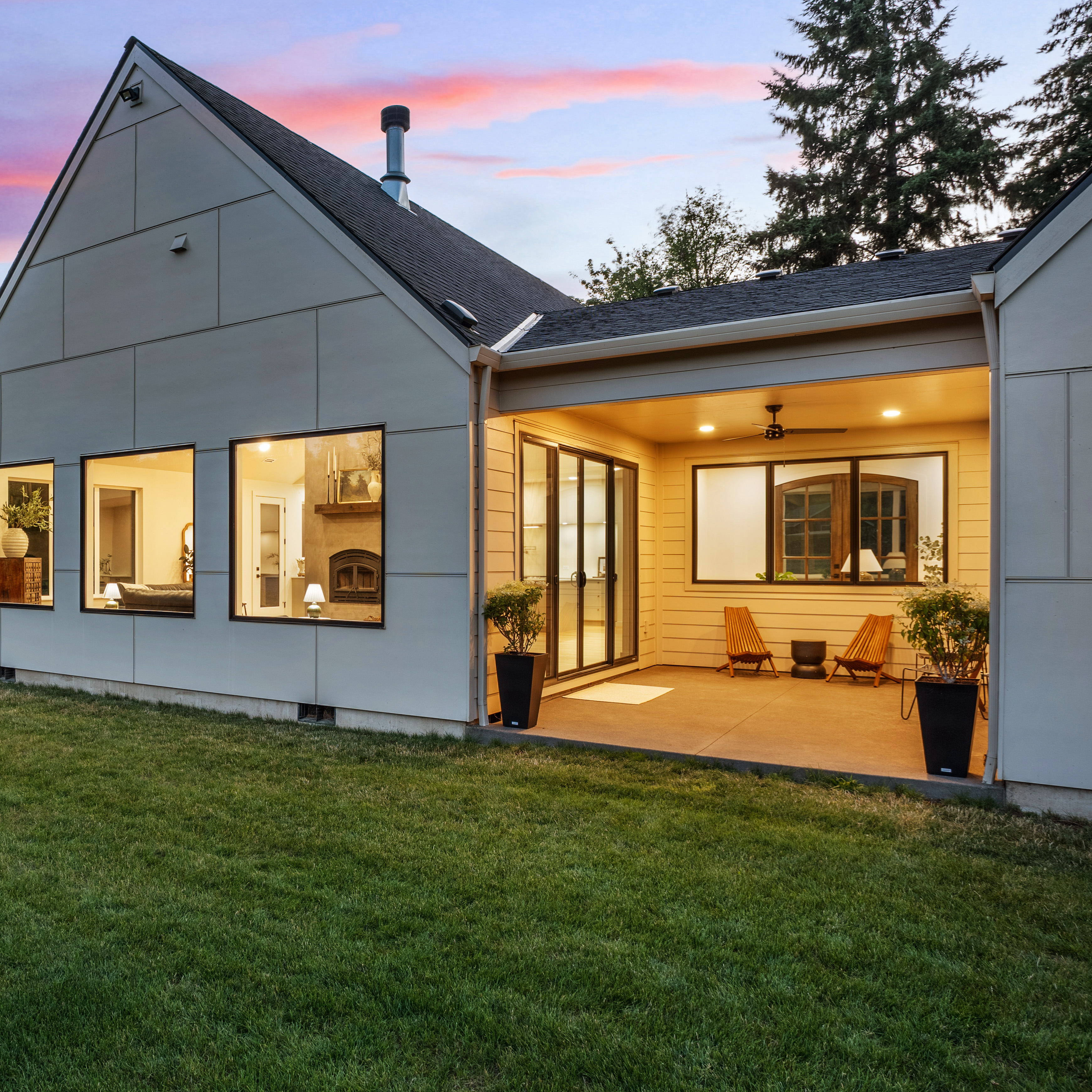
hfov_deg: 59.5
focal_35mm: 25
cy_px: 527
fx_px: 892
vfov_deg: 62.9
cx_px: 269
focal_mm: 17
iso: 640
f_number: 8
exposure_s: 2
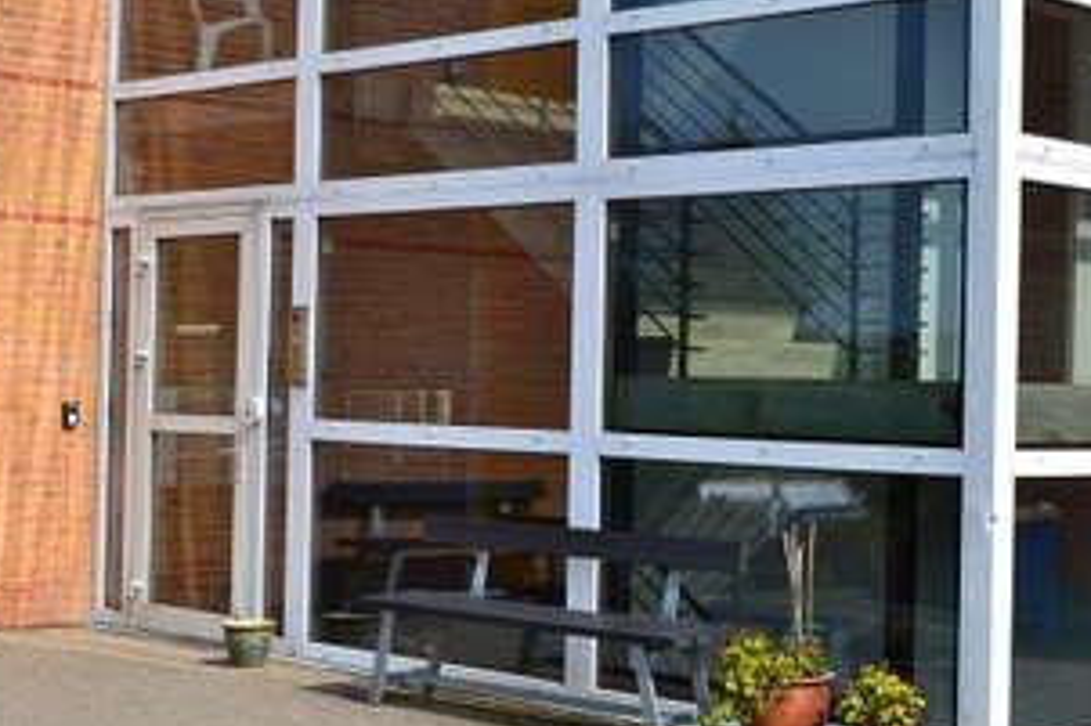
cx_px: 473
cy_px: 354
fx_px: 2150
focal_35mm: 71
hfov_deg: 28.4
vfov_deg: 19.2
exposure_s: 1/500
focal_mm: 34
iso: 400
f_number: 11
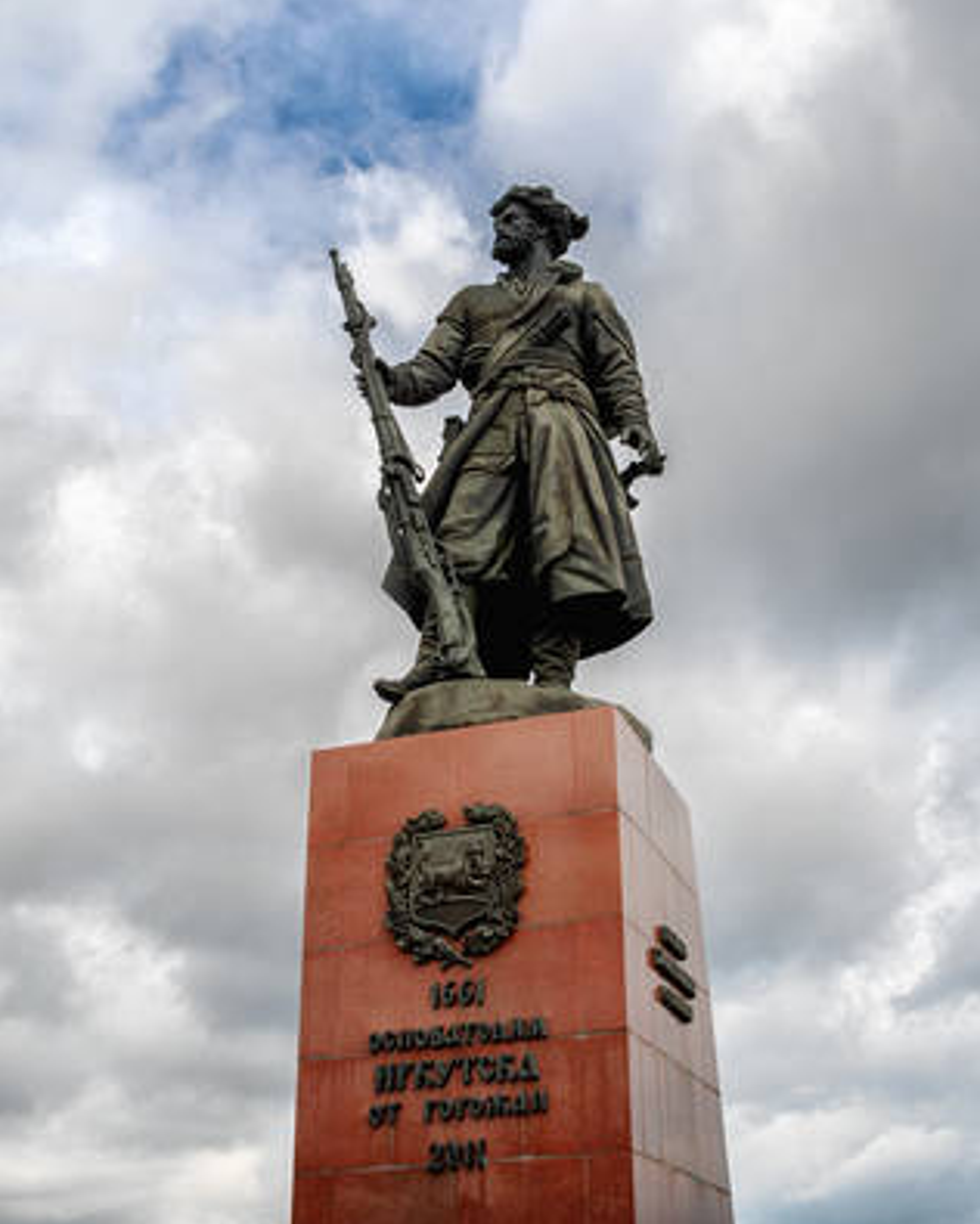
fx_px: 1486
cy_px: 514
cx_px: 492
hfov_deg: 36.5
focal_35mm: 41
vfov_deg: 44.6
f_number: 8
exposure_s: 1/200
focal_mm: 24
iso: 100
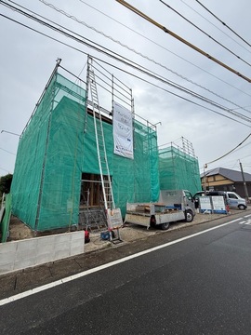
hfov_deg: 85.7
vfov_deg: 102.1
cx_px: 126
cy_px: 168
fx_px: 135
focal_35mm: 14
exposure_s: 1/1656
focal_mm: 2.22
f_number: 2.2
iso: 50
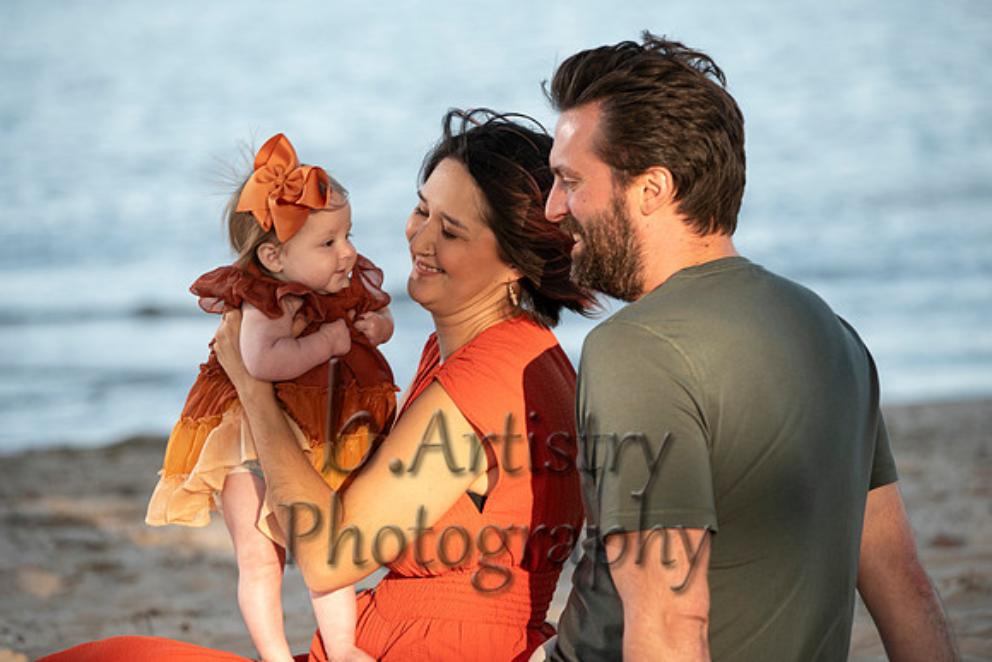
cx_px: 496
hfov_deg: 11.7
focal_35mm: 175
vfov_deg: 7.9
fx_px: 4823
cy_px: 331
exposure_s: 1/250
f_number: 4
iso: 160
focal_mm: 175
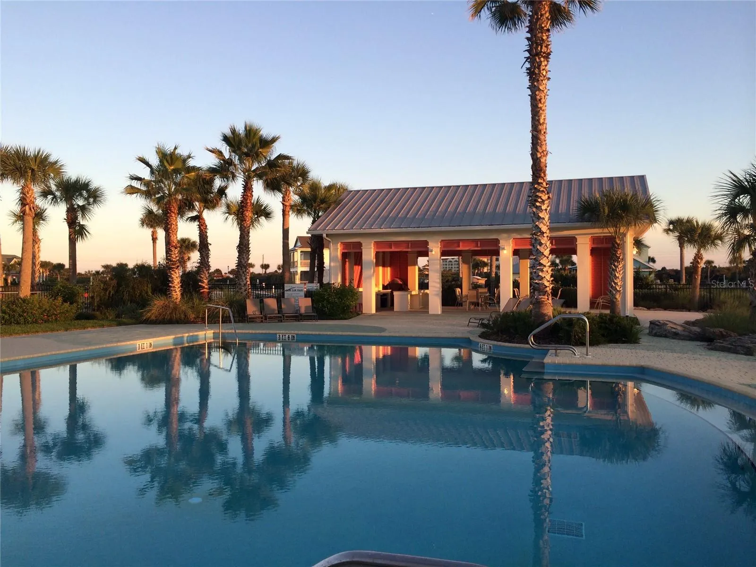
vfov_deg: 46.8
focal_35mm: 30
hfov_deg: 60.0
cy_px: 284
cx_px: 378
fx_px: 655
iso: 32
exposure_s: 1/297
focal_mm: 4.12
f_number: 2.2
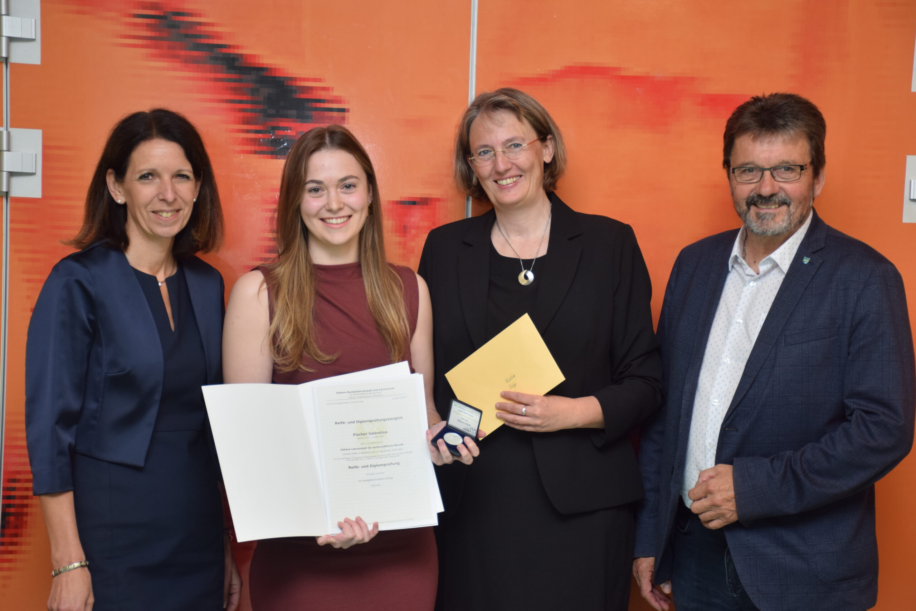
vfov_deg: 18.2
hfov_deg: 27.0
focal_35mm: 75
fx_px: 1908
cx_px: 458
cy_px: 306
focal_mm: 50
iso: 400
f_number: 5.6
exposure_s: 1/60
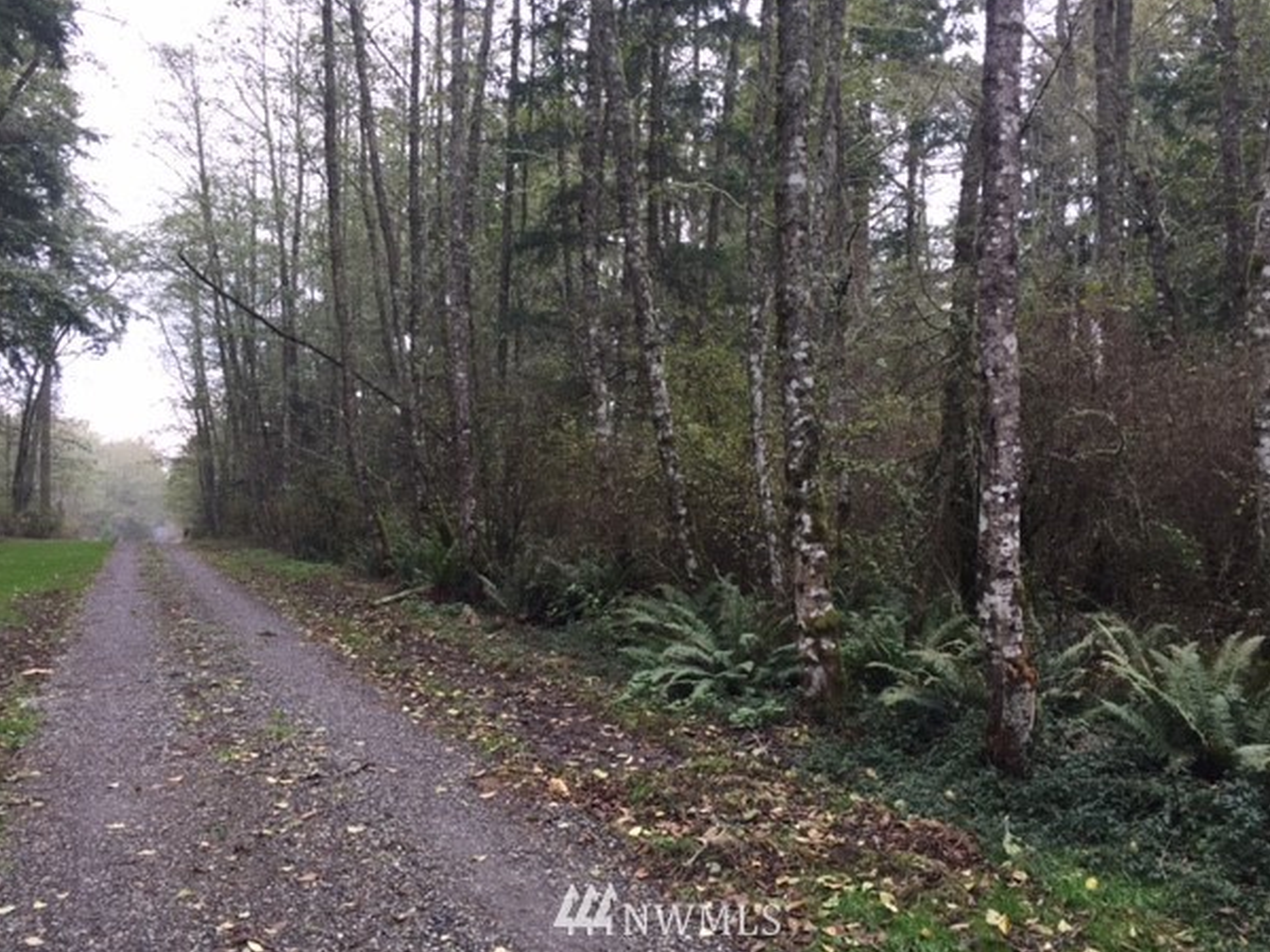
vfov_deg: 45.4
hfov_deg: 58.3
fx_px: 1137
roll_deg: -2.4
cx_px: 672
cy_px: 481
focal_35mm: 31
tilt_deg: +2.3
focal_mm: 4.15
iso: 40
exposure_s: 1/60
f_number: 2.2
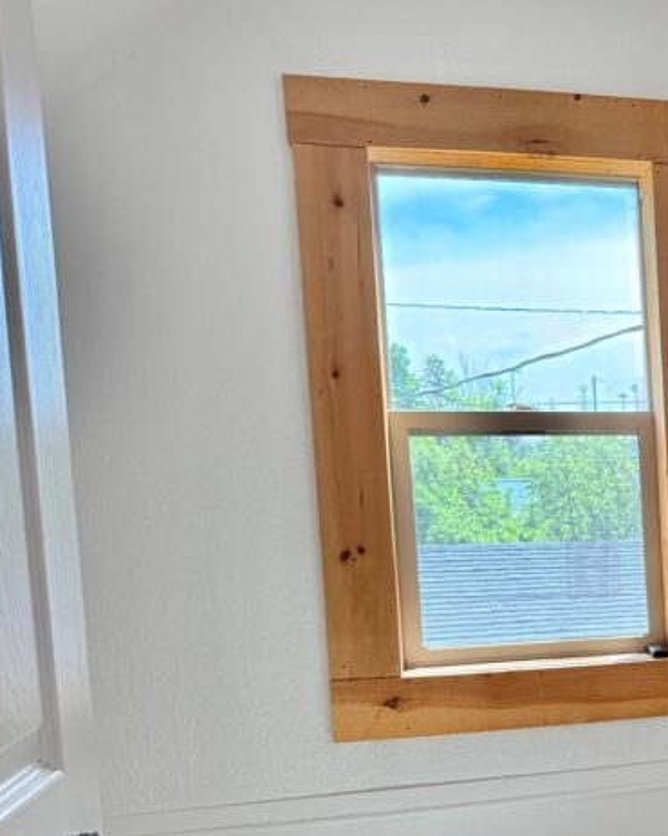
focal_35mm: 54
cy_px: 628
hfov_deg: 23.9
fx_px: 1335
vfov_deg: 34.0
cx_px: 916
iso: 100
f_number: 1.78
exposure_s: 1/356
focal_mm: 6.76
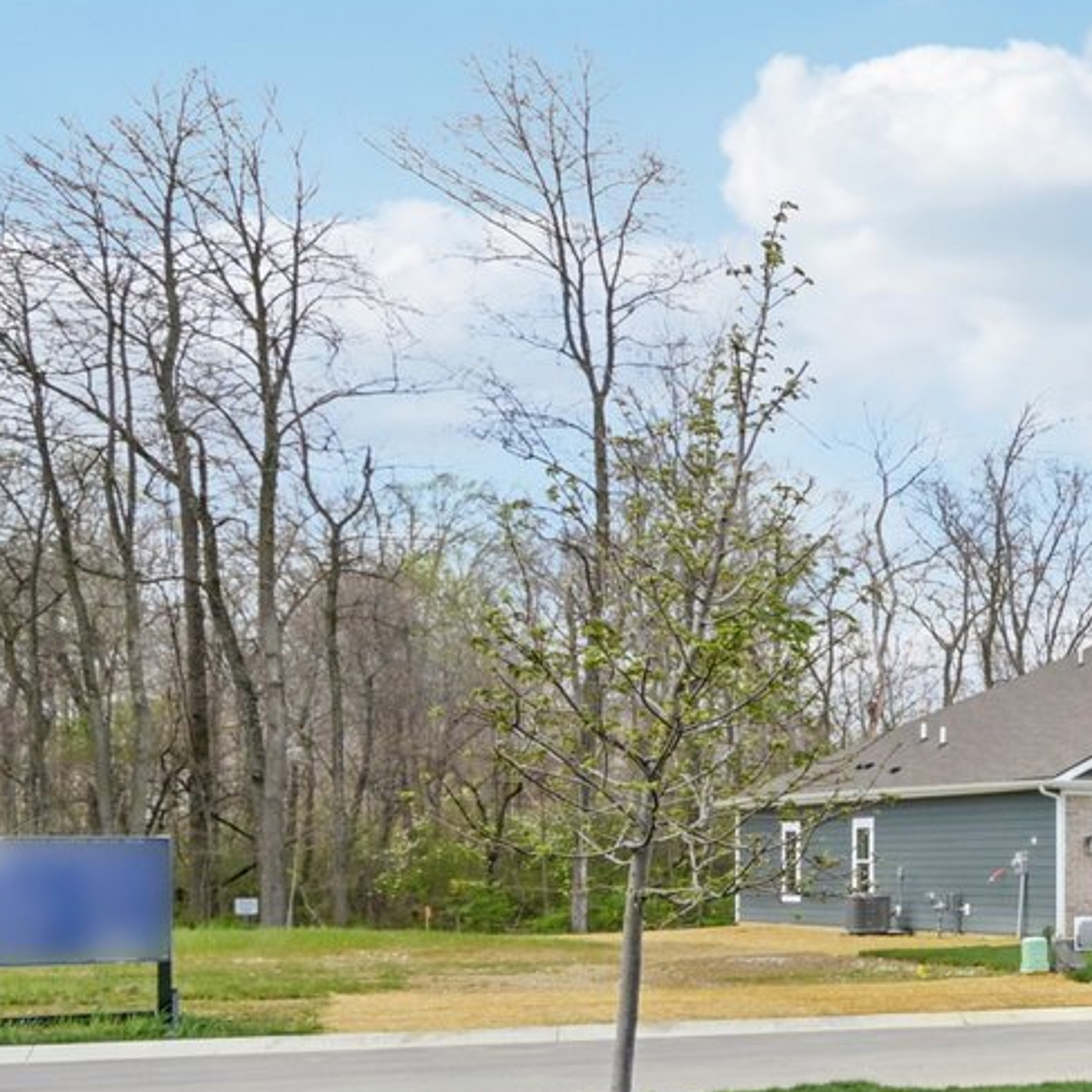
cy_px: 855
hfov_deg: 18.7
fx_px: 1785
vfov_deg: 33.2
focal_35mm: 50
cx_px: 2240
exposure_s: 1/160
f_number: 8
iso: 100
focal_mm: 14
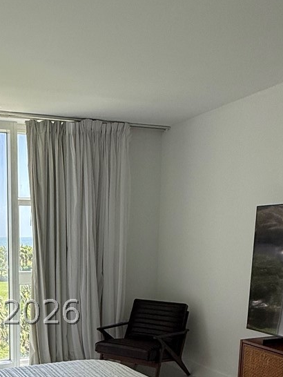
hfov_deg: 33.7
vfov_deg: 43.2
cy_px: 312
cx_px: 39
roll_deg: +0.3
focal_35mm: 41
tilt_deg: -8.2
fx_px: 447
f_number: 2.2
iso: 64
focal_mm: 2.22
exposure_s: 1/190
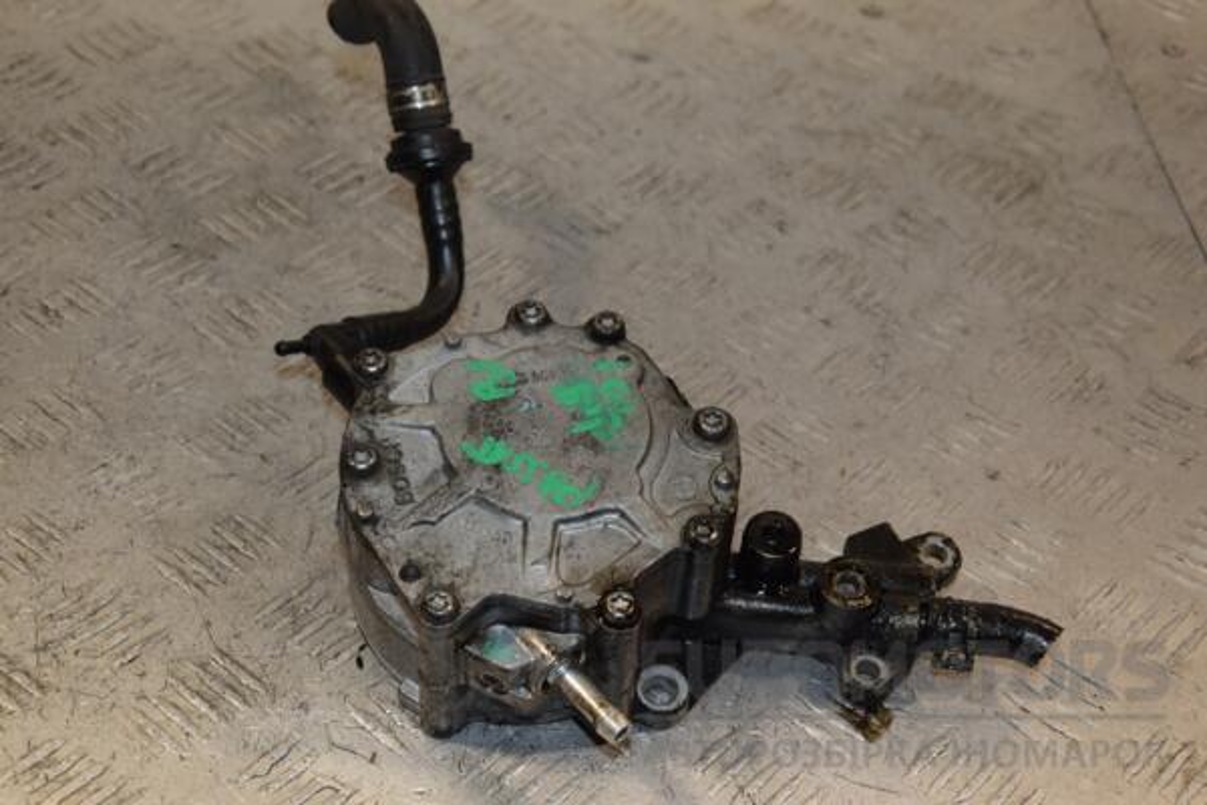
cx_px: 604
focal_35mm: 68
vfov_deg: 20.2
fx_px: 2263
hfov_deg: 29.9
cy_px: 402
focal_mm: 45
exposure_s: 1/200
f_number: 6.3
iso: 800
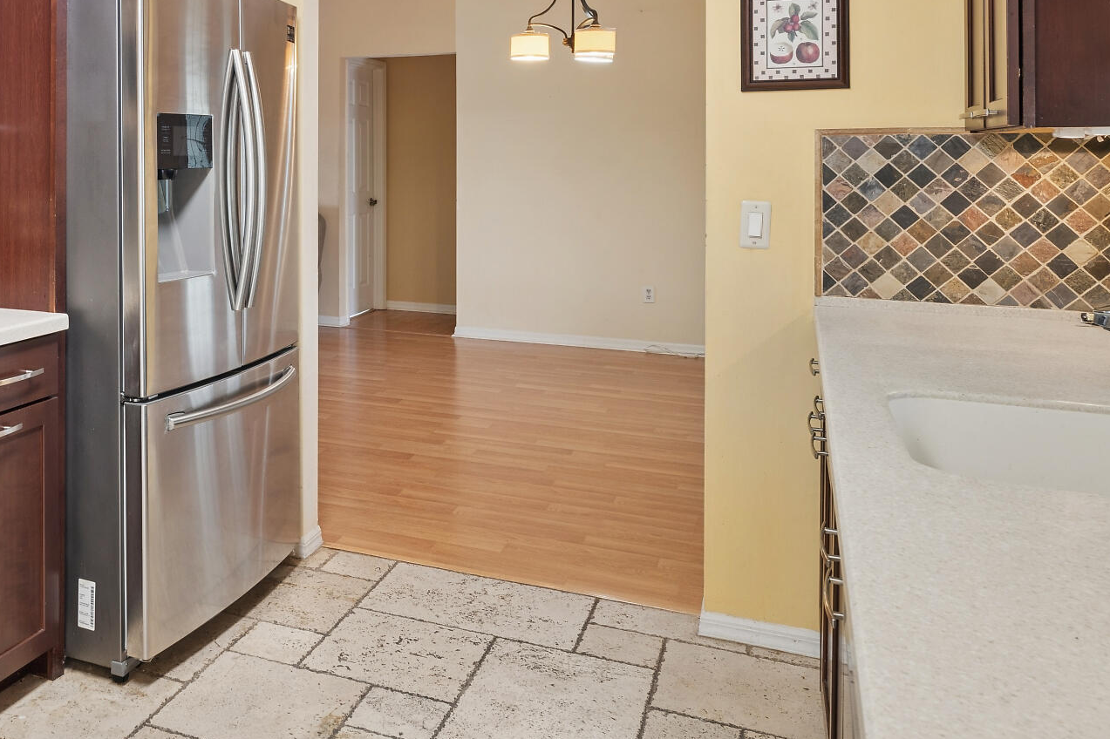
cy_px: 163
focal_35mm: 33
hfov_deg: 53.8
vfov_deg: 38.6
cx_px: 237
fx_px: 1017
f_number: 8
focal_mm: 14
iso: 200
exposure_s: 1/6
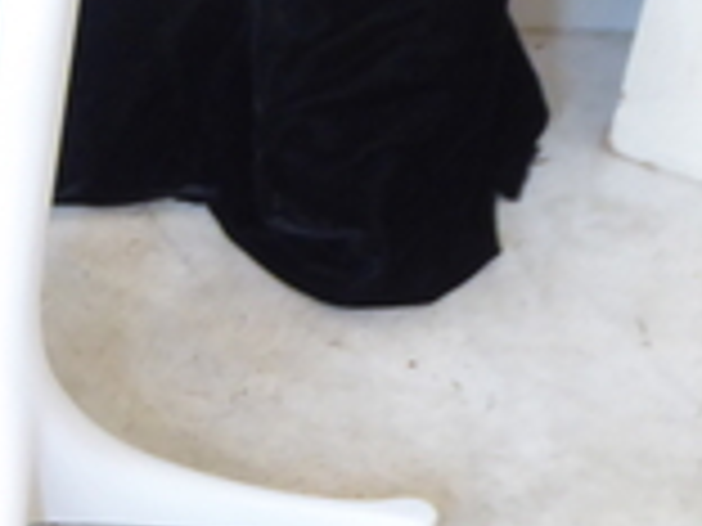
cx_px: -531
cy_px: 225
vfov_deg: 8.4
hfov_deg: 10.5
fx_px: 3589
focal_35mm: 177
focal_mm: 7.8
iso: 400
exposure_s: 1/8
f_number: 3.9
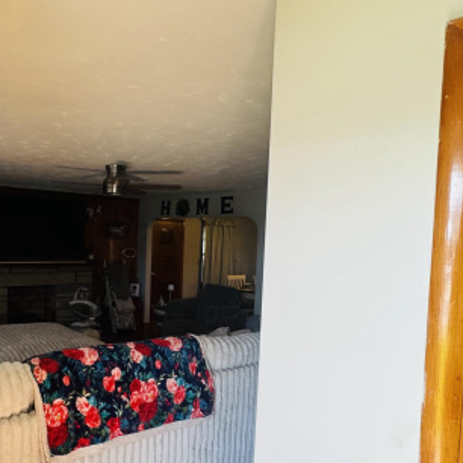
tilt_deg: -4.3
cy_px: 260
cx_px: 102
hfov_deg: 55.5
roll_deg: -1.6
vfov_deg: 58.9
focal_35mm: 27
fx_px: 409
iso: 200
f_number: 2.2
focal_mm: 2.22
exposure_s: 1/99
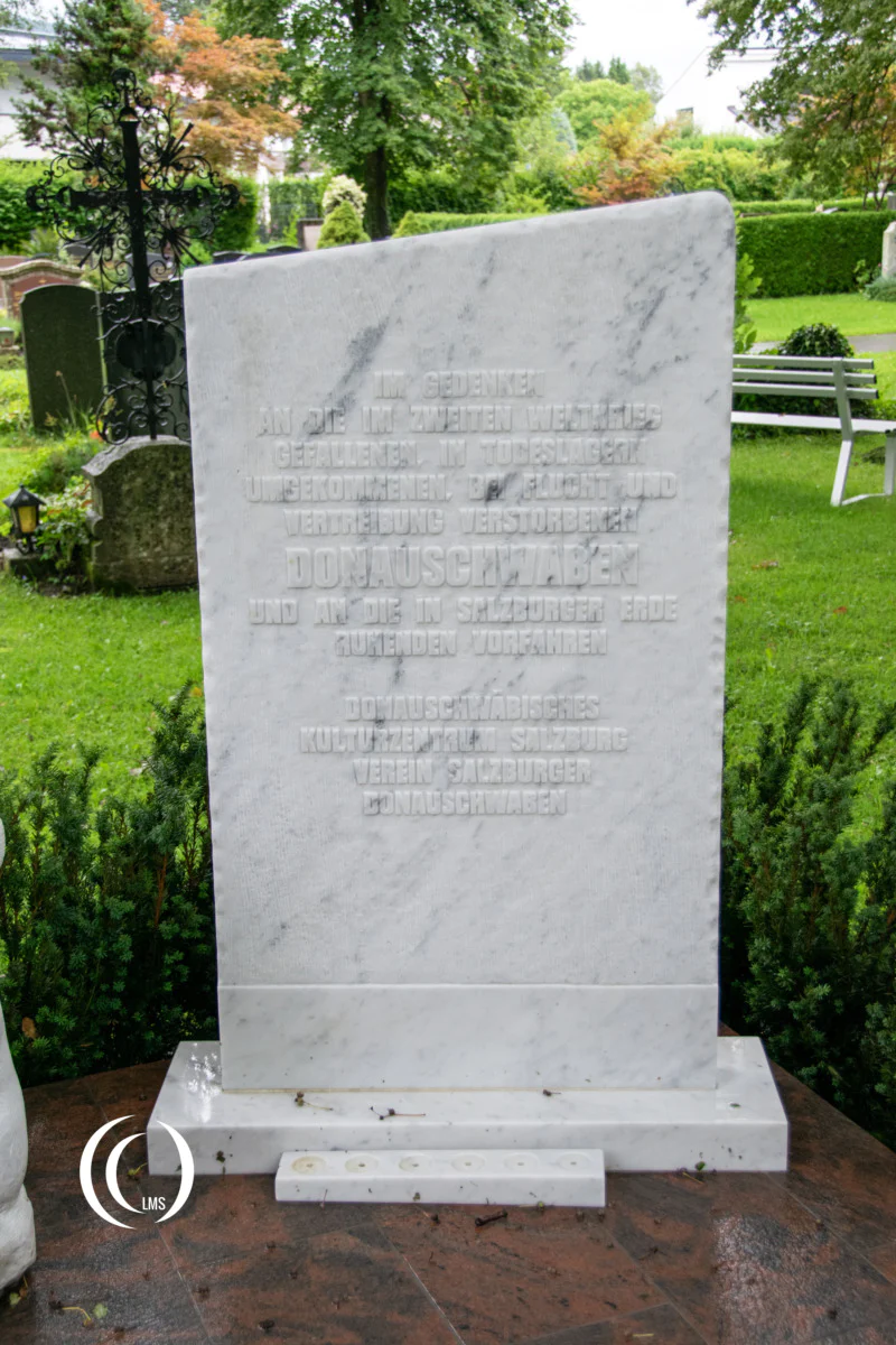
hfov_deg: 28.1
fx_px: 1792
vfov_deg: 41.1
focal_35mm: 48
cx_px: 448
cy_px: 672
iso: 400
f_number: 5
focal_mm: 32
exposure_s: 1/100
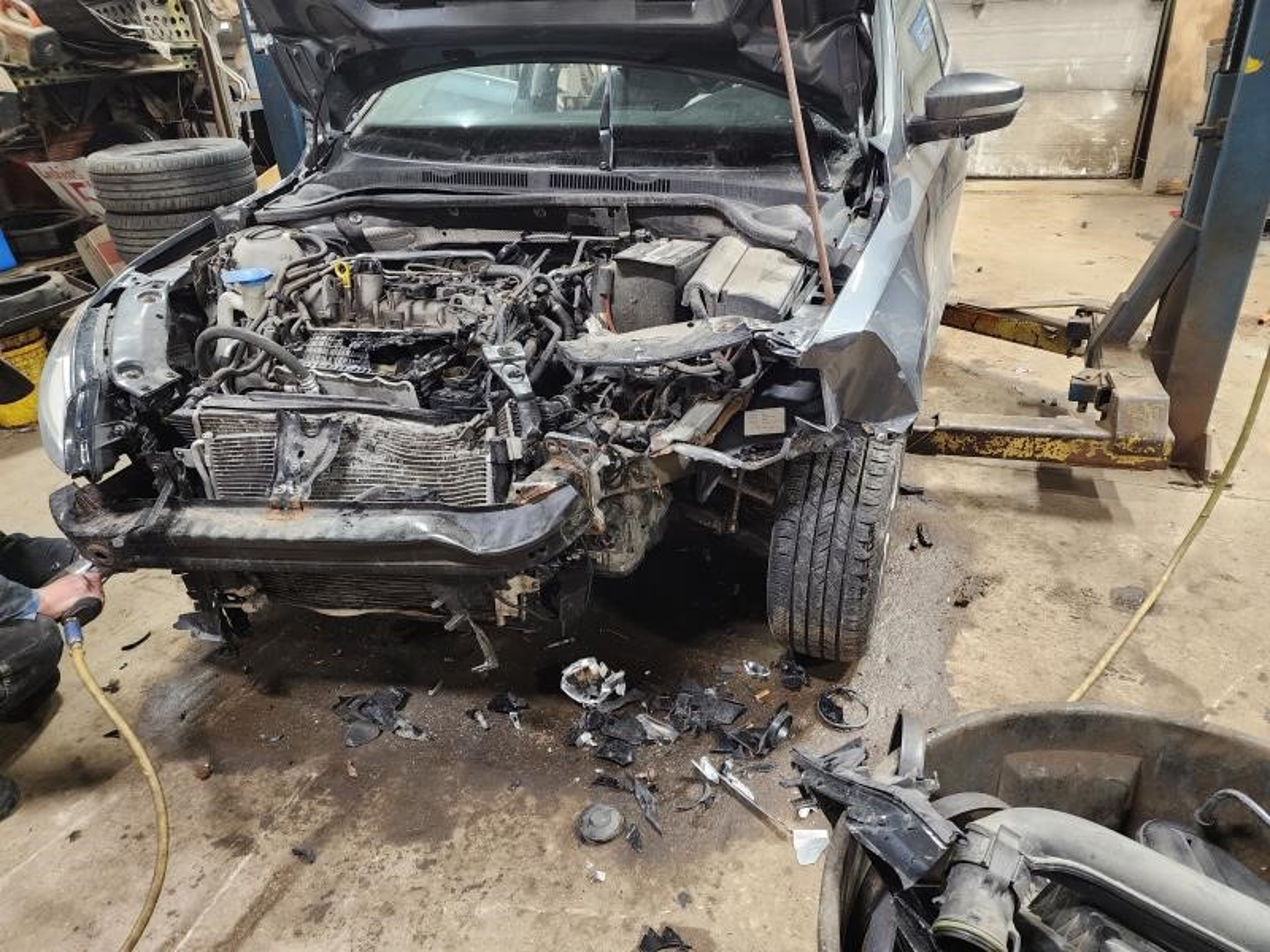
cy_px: 476
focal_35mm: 23
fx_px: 844
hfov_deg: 73.9
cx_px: 635
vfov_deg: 58.9
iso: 640
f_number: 1.8
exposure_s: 1/60
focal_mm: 6.4
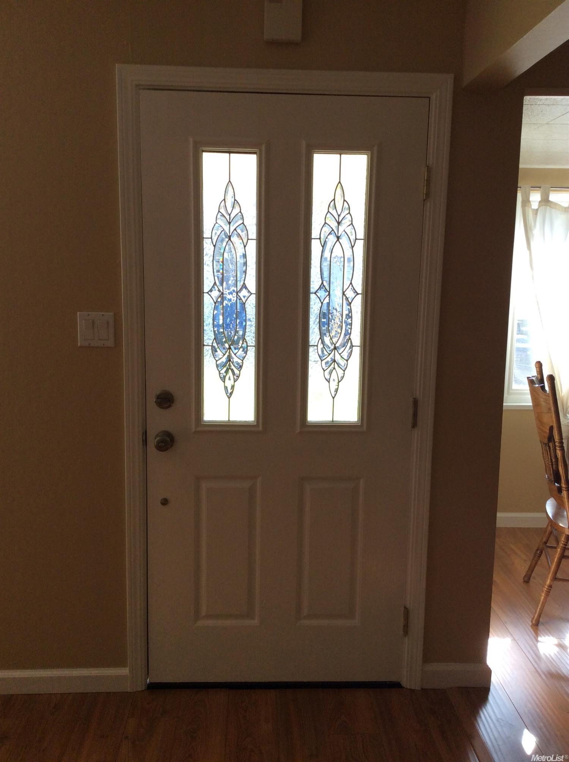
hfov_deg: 44.1
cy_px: 381
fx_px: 703
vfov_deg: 56.9
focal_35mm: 32
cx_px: 284
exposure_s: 1/120
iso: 50
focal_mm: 3.3
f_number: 2.4
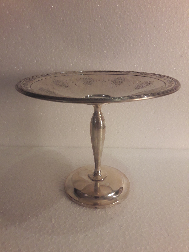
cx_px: 94
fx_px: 204
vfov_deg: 63.4
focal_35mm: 28
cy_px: 126
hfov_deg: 49.7
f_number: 1.9
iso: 125
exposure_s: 1/40
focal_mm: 3.7
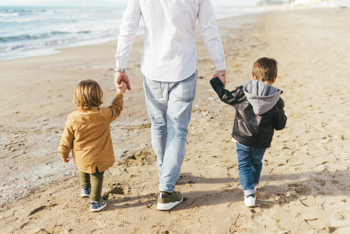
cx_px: 175
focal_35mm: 50
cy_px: 117
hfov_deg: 39.6
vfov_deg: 27.0
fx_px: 486
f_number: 2.5
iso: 100
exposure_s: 1/2500
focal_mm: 50
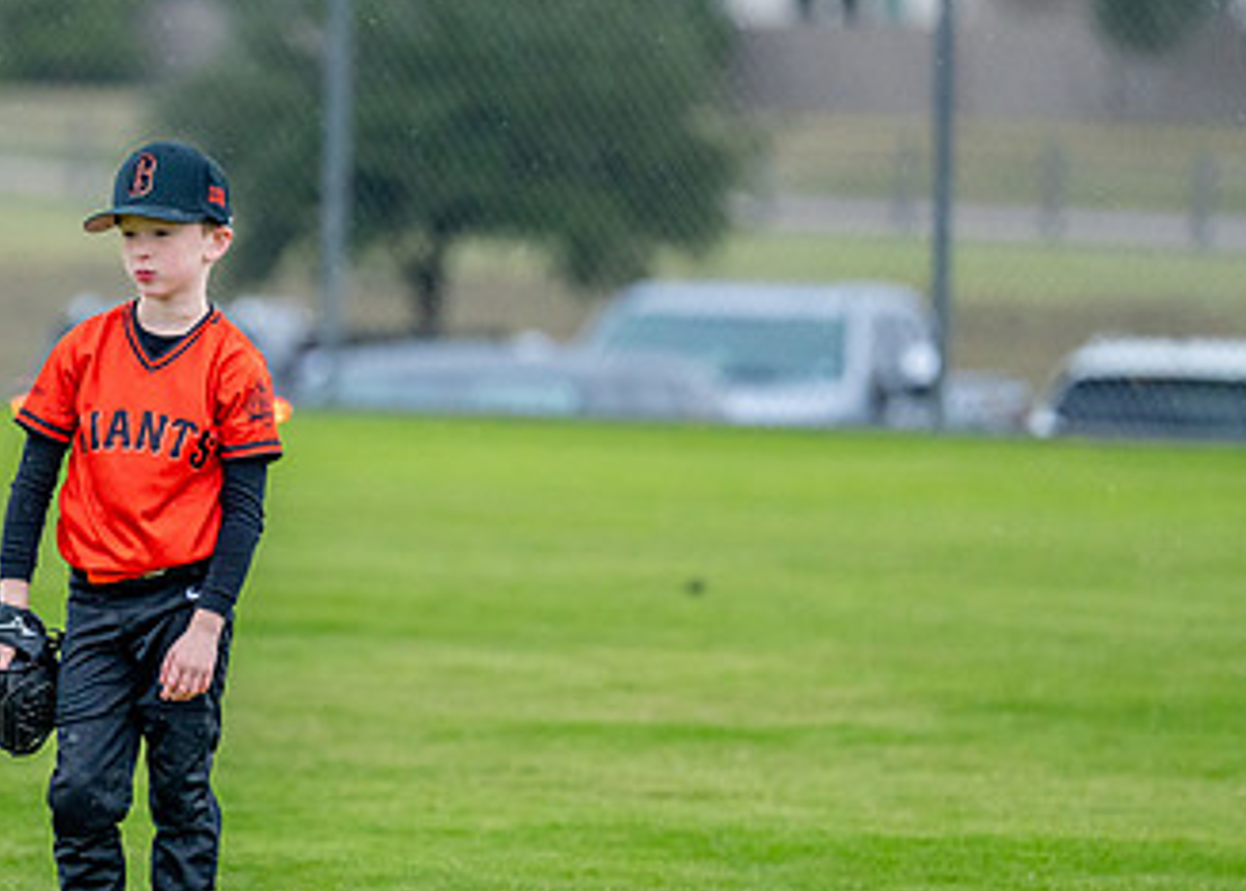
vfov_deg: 3.7
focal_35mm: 392
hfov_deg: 5.1
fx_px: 13880
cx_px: 217
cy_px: 443
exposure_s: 1/1000
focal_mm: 188
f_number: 2.8
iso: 2000
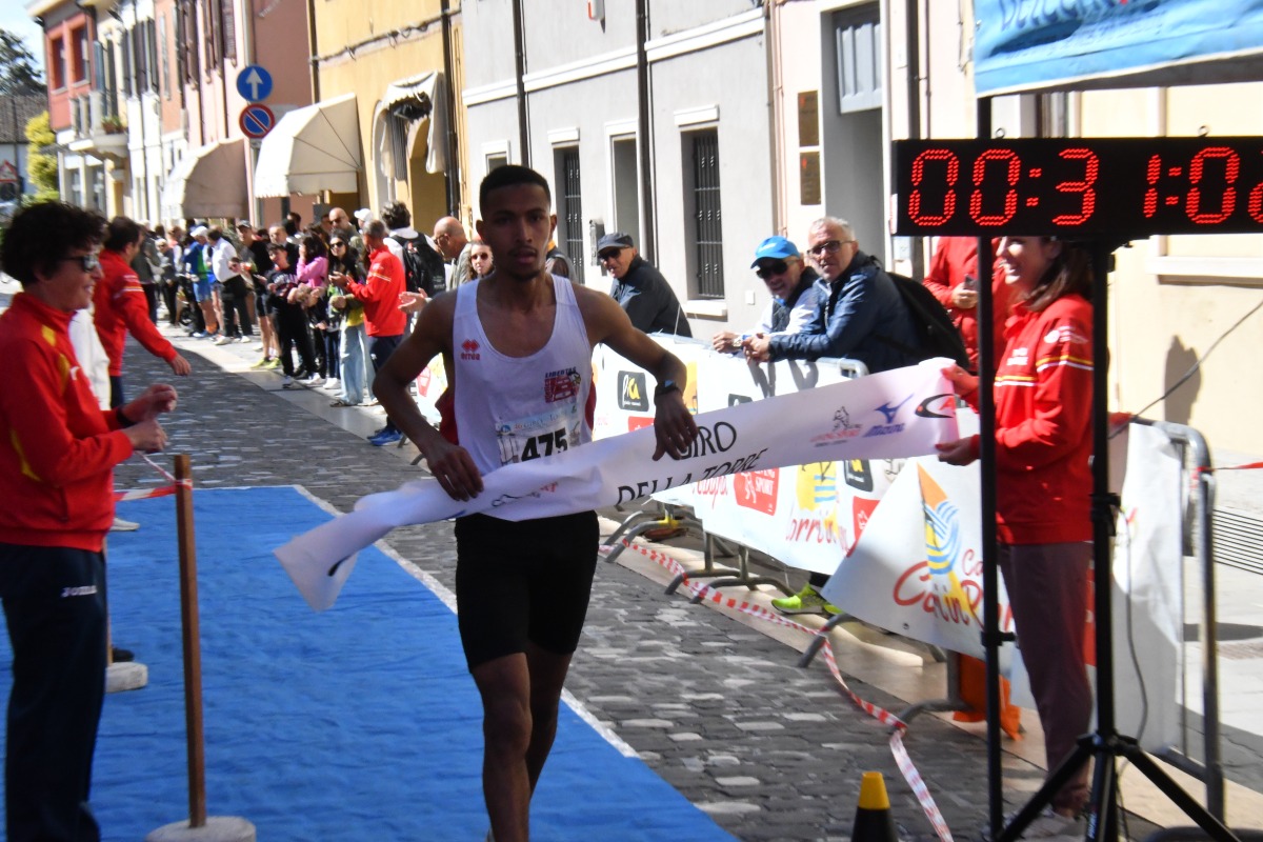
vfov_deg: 14.1
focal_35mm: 97
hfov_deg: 21.0
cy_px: 421
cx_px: 632
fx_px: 3403
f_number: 32
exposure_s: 1/250
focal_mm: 65
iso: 2500
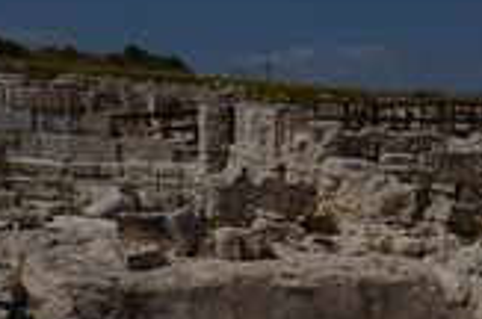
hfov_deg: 22.6
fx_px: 1189
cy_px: 315
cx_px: 396
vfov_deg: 15.0
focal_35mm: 89
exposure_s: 1/500
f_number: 11
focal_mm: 22
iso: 100
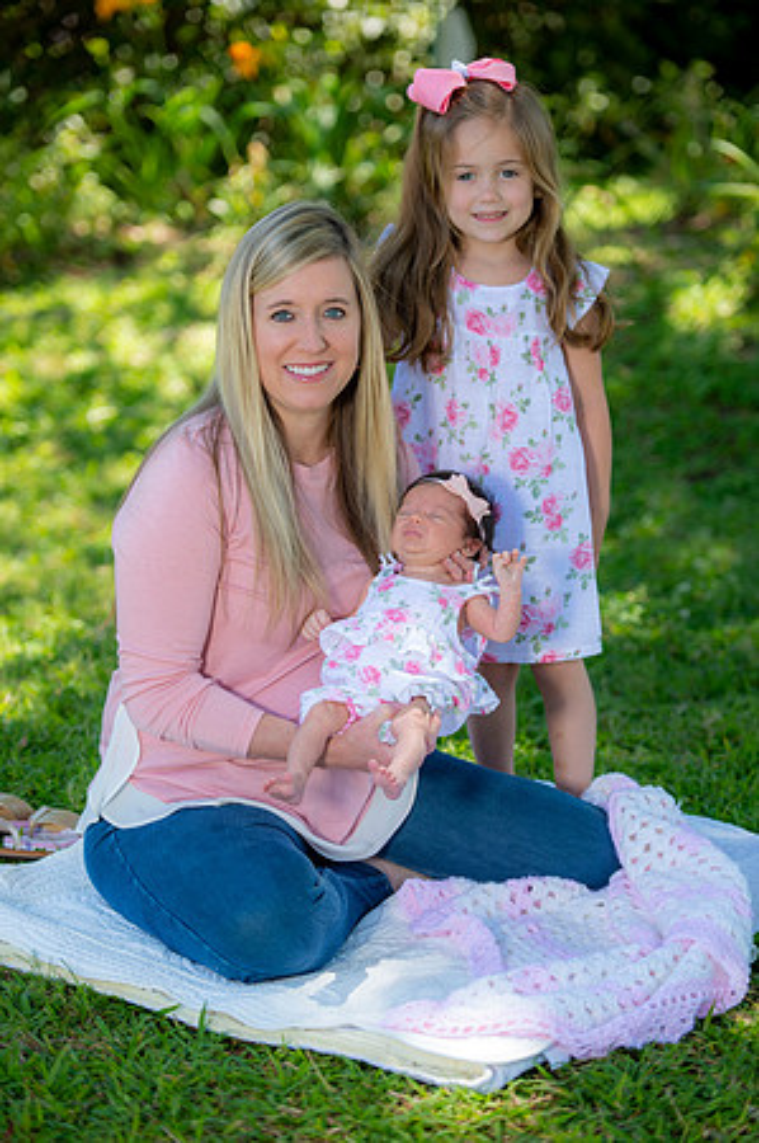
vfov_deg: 19.5
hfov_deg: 13.0
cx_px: 380
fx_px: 3328
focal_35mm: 105
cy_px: 572
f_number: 2.8
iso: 100
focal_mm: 105
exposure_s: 1/250
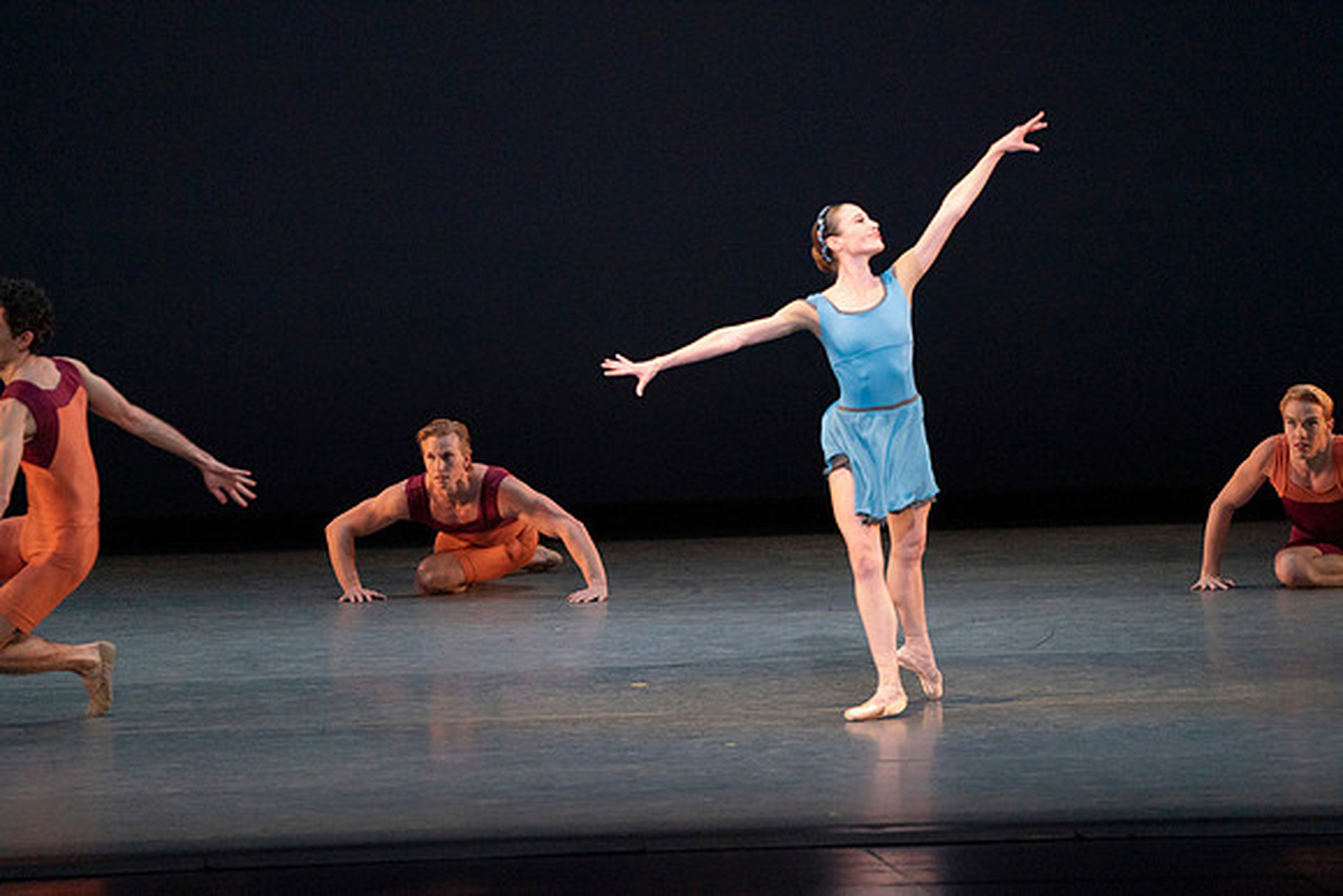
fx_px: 11865
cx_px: 672
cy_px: 448
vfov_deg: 4.3
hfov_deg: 6.5
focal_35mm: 318
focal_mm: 318
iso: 6400
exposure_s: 1/400
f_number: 5.6
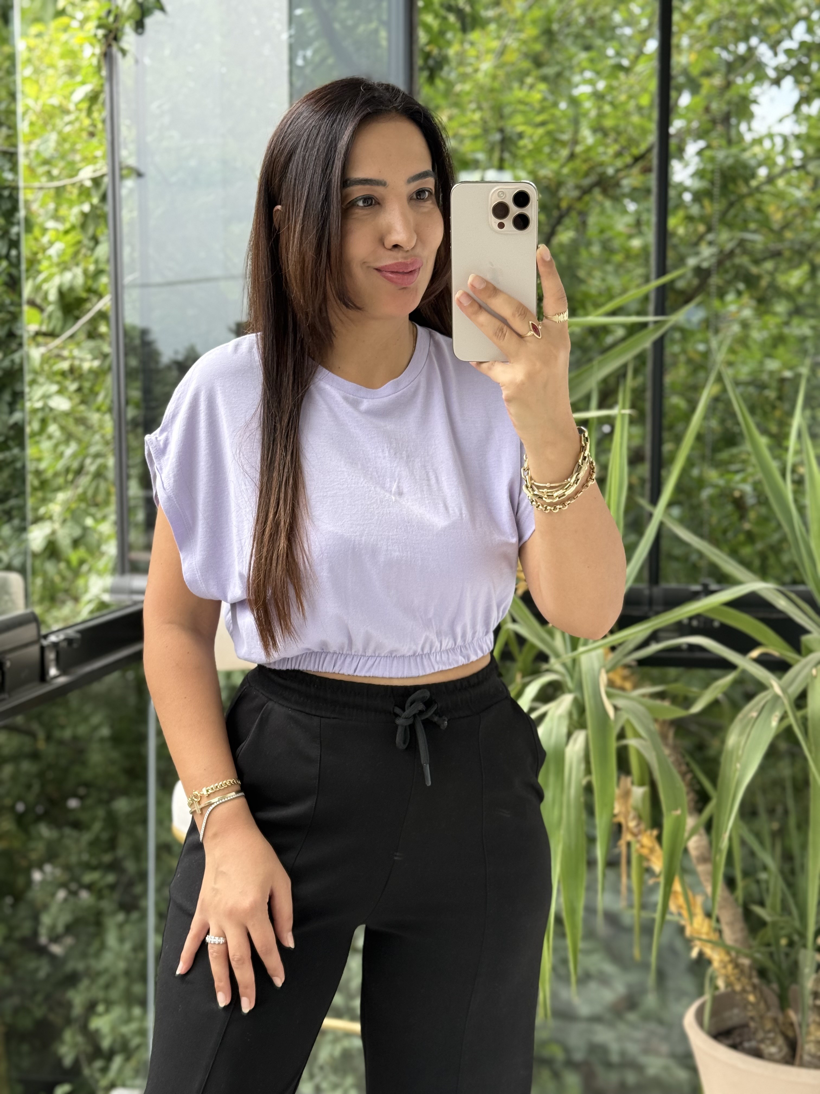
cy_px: 547
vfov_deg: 39.7
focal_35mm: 48
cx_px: 410
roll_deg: +0.6
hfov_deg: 30.3
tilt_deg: -19.6
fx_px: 1516
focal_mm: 6.76
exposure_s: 1/381
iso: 80
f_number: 1.78
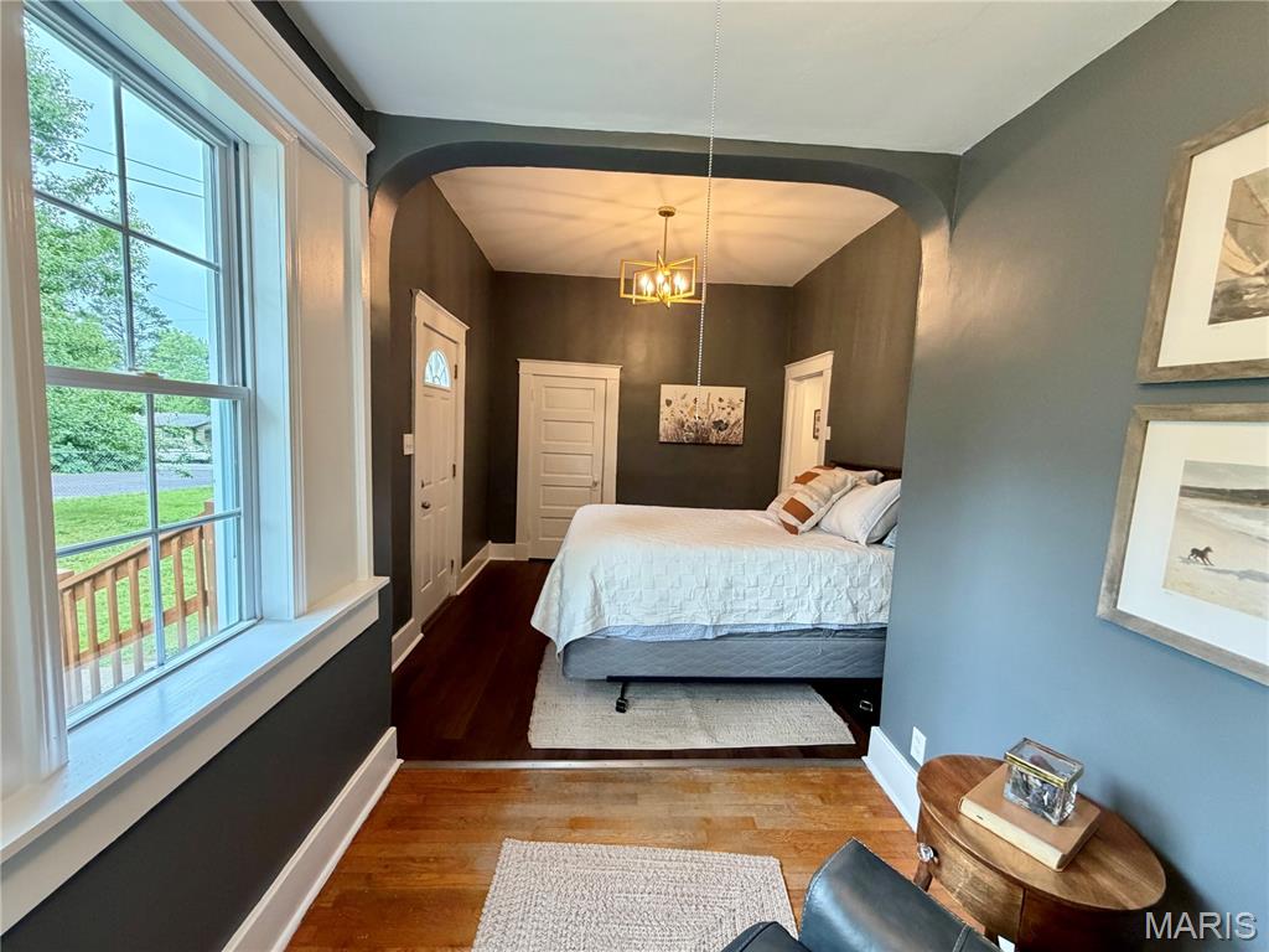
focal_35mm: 14
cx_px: 634
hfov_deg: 102.1
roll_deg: -1.7
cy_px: 476
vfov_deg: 85.7
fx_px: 513
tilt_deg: -6.1
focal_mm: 2.22
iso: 500
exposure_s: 1/60
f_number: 2.2
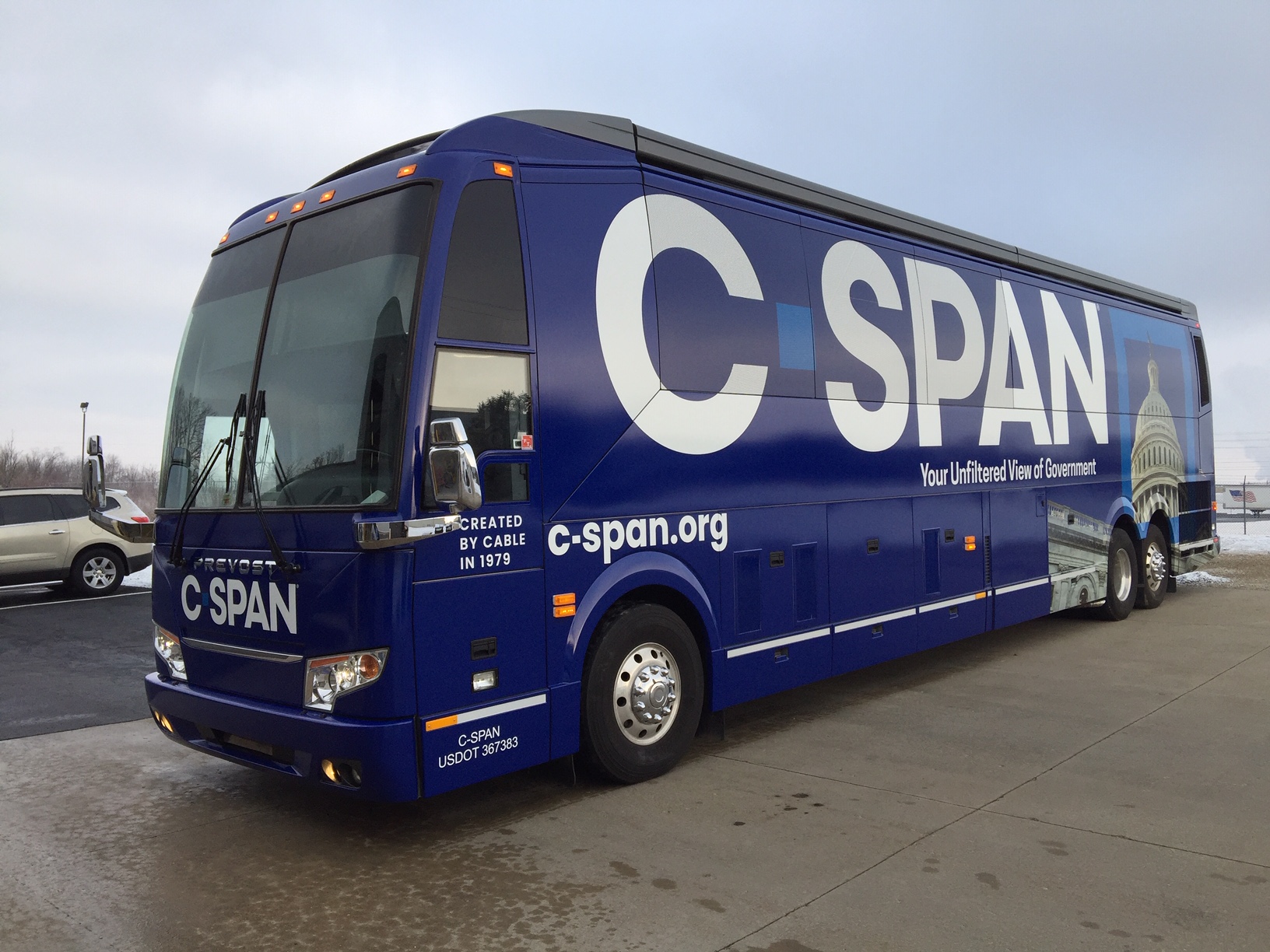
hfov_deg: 61.7
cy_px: 476
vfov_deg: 48.2
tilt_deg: +2.0
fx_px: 1064
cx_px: 635
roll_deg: +0.1
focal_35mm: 29
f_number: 2.2
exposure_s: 1/316
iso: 32
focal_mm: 4.15
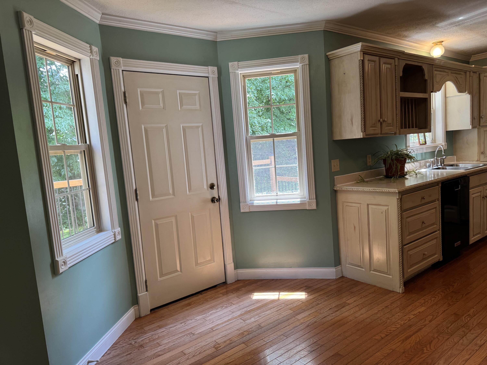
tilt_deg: -7.1
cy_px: 182
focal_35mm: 24
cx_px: 244
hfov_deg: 71.6
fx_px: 338
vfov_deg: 56.8
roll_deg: +4.2
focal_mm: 6.76
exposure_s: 1/120
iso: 125
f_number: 1.78
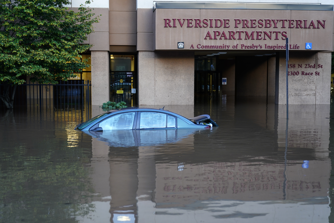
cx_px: 167
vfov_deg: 26.5
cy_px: 112
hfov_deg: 38.9
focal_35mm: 51
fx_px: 473
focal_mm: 51
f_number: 2.8
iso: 640
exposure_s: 1/320
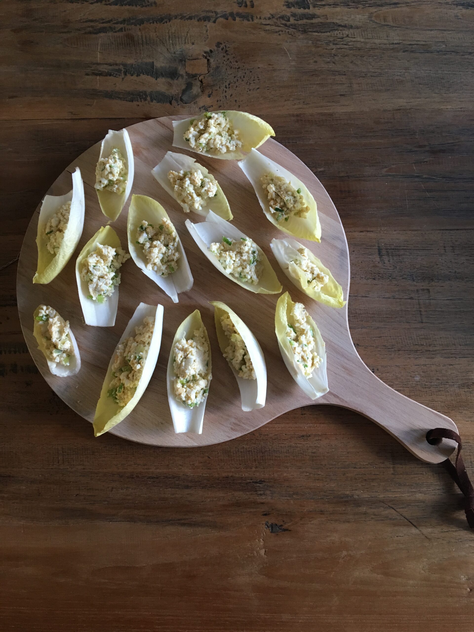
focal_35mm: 29
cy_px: 316
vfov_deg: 61.7
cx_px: 237
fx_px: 529
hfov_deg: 48.2
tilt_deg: -81.9
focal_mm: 4.15
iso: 125
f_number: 2.2
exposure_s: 1/33
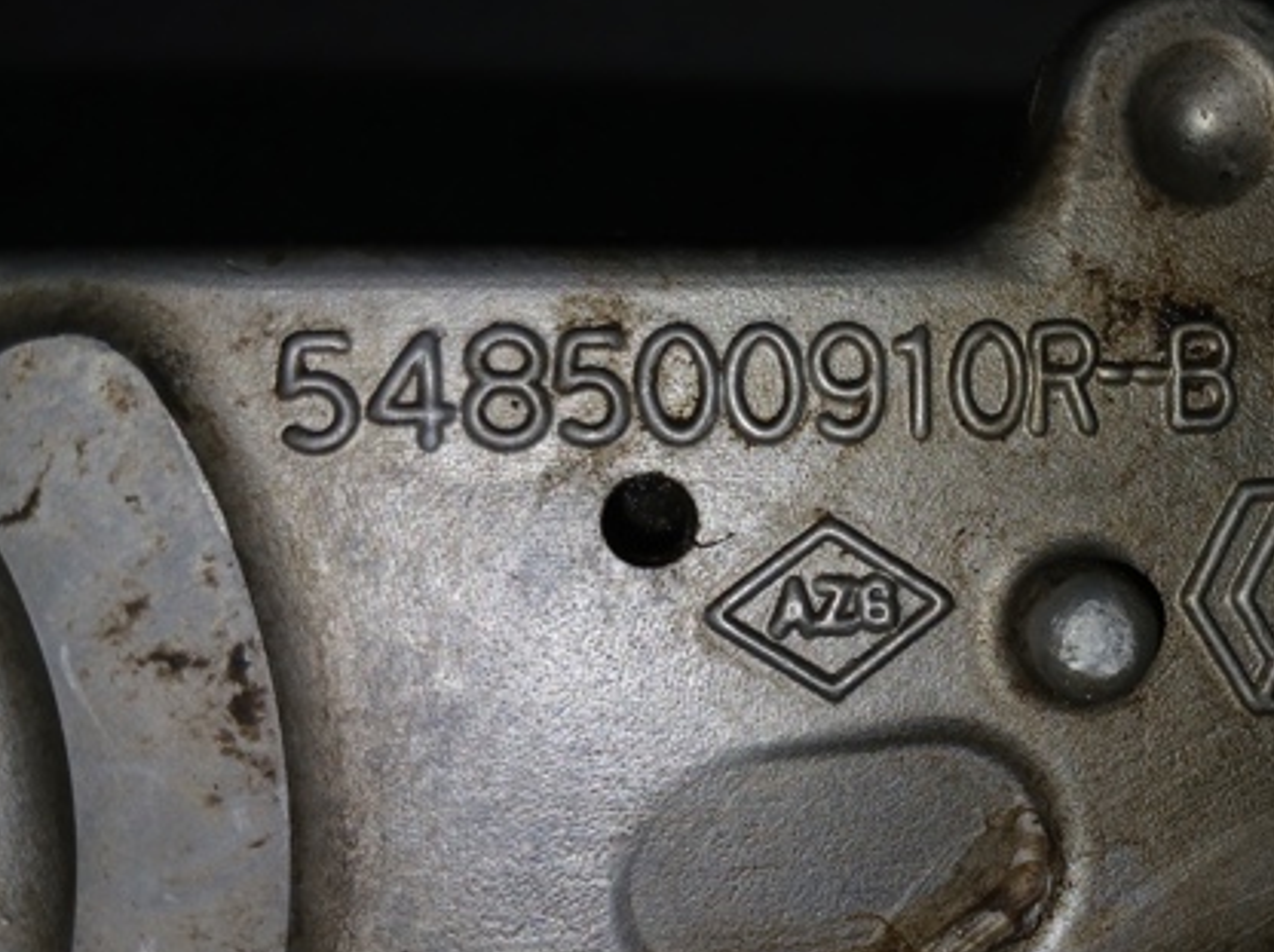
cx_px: 949
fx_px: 1470
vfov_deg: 35.9
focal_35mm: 40
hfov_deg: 45.3
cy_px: 470
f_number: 1.8
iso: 20
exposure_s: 1/262
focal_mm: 3.98
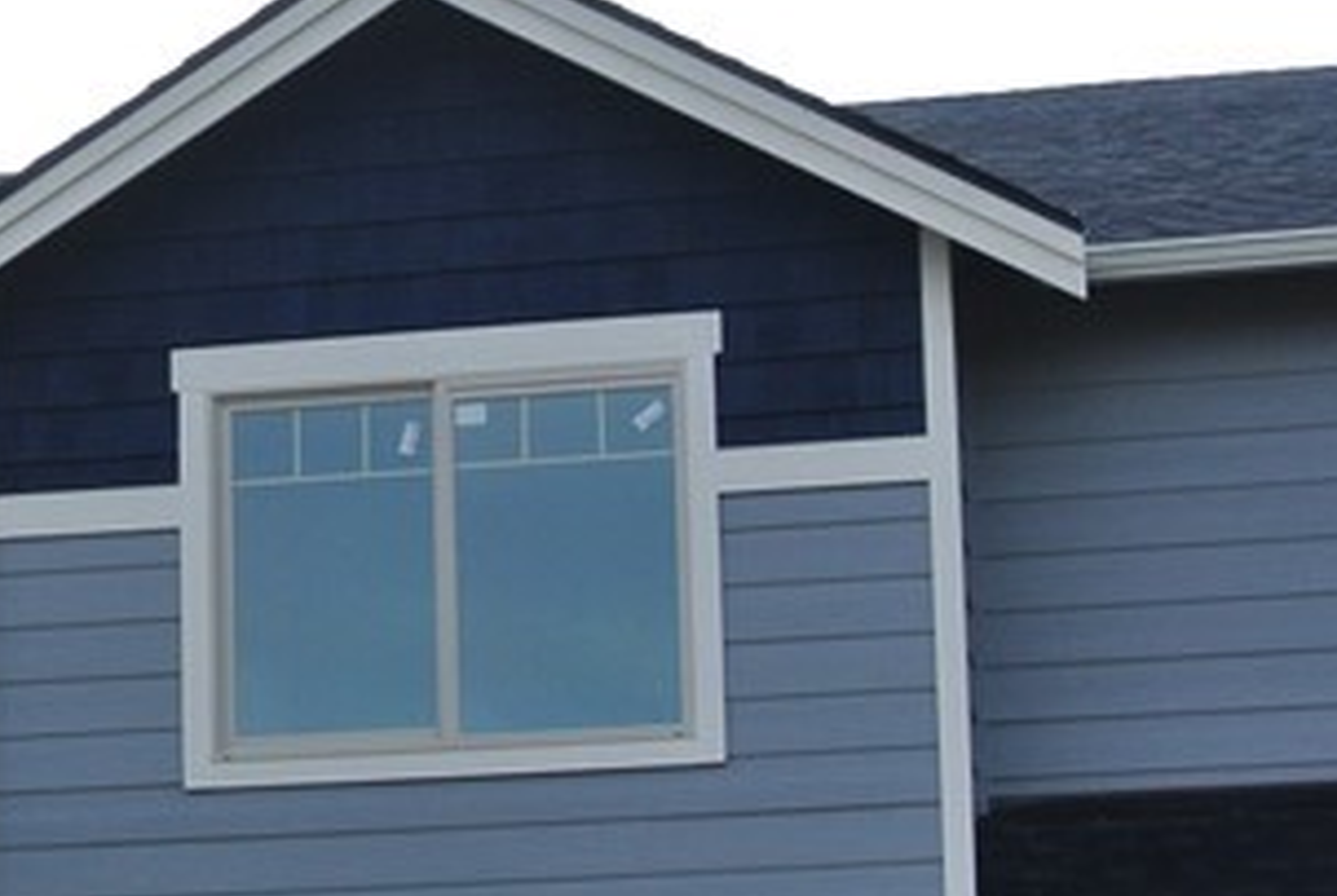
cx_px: -276
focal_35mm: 143
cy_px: 971
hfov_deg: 13.9
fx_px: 5319
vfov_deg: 9.5
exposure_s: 1/400
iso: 100
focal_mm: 15.1
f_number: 4.5
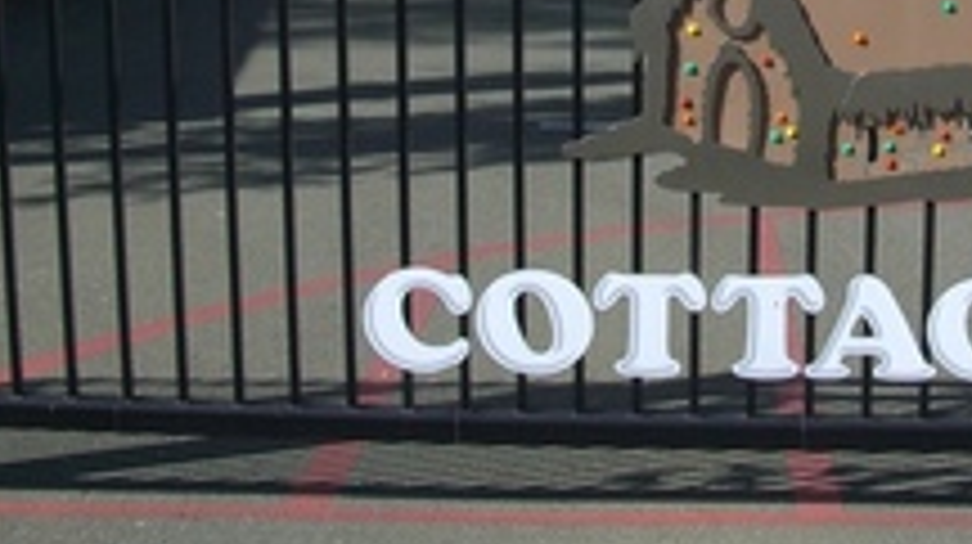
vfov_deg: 12.3
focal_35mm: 96
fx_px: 2472
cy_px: -65
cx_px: 788
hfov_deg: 21.9
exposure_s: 1/200
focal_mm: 7.9
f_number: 5.6
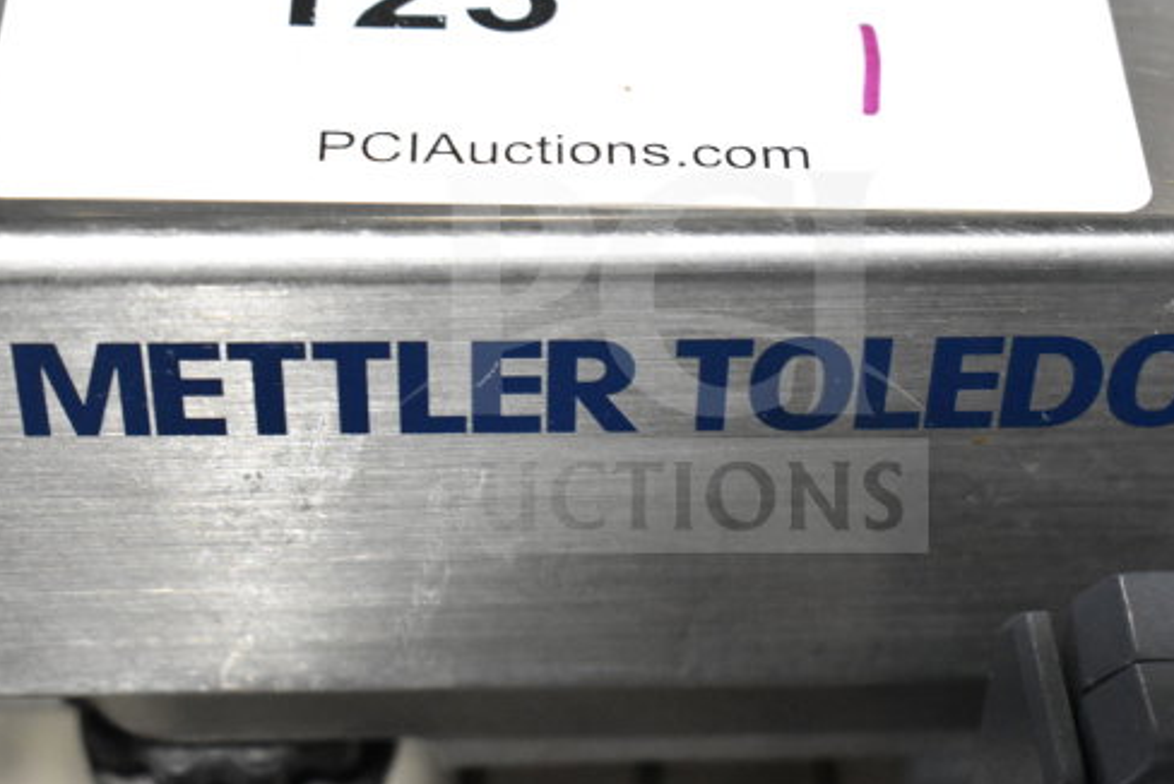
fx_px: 2937
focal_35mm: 90
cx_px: 657
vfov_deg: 15.2
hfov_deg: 22.6
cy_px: 362
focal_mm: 48
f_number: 5.3
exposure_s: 1/80
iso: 4500
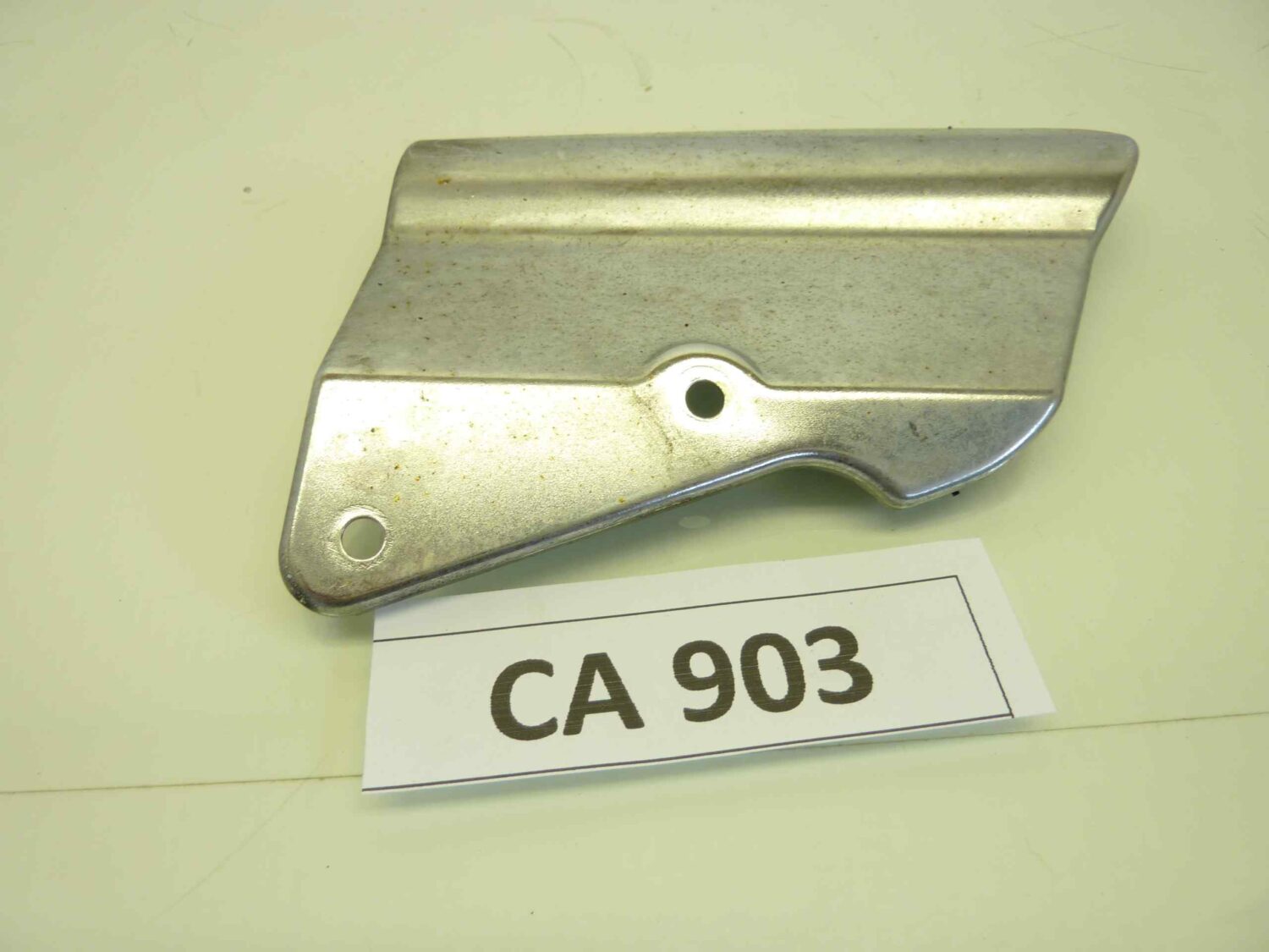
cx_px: 634
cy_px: 476
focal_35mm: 25
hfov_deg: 69.4
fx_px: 916
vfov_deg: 54.9
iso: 80
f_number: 3.3
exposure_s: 1/50
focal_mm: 4.1
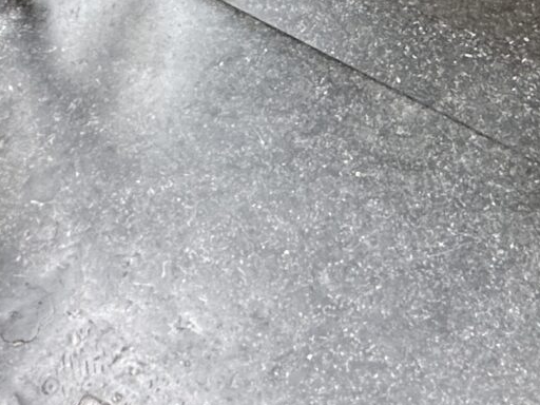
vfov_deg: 16.6
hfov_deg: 27.7
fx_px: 1092
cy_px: -374
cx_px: 198
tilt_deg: -25.2
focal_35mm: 70
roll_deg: +7.4
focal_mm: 2.22
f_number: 2.2
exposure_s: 1/99
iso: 160
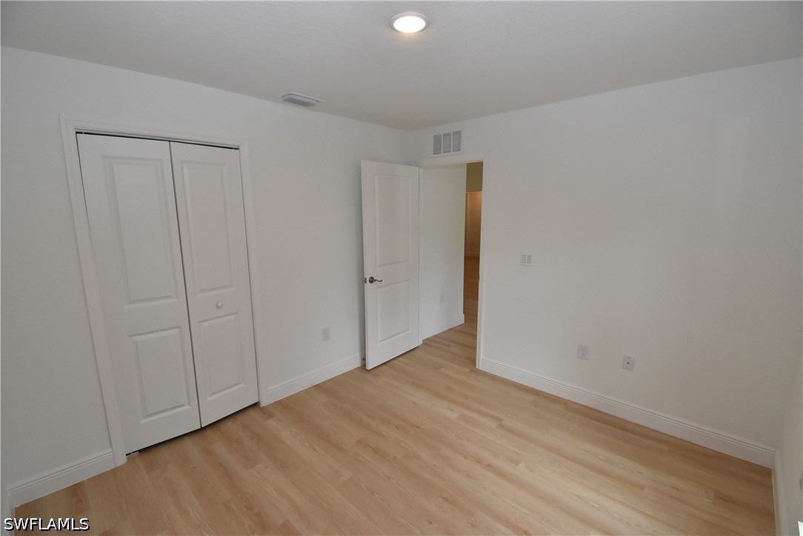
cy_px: 268
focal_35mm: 15
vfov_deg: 77.4
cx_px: 402
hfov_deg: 100.4
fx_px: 335
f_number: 8
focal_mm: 10
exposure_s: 1/160
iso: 1600
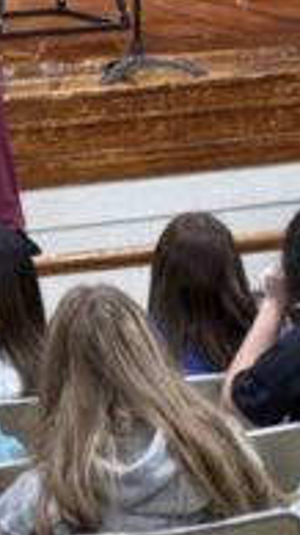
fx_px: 3057
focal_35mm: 216
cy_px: 221
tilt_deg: -11.5
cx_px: 58
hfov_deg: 5.6
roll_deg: +1.0
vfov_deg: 10.0
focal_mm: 6.76
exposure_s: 1/40
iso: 320
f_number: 1.78
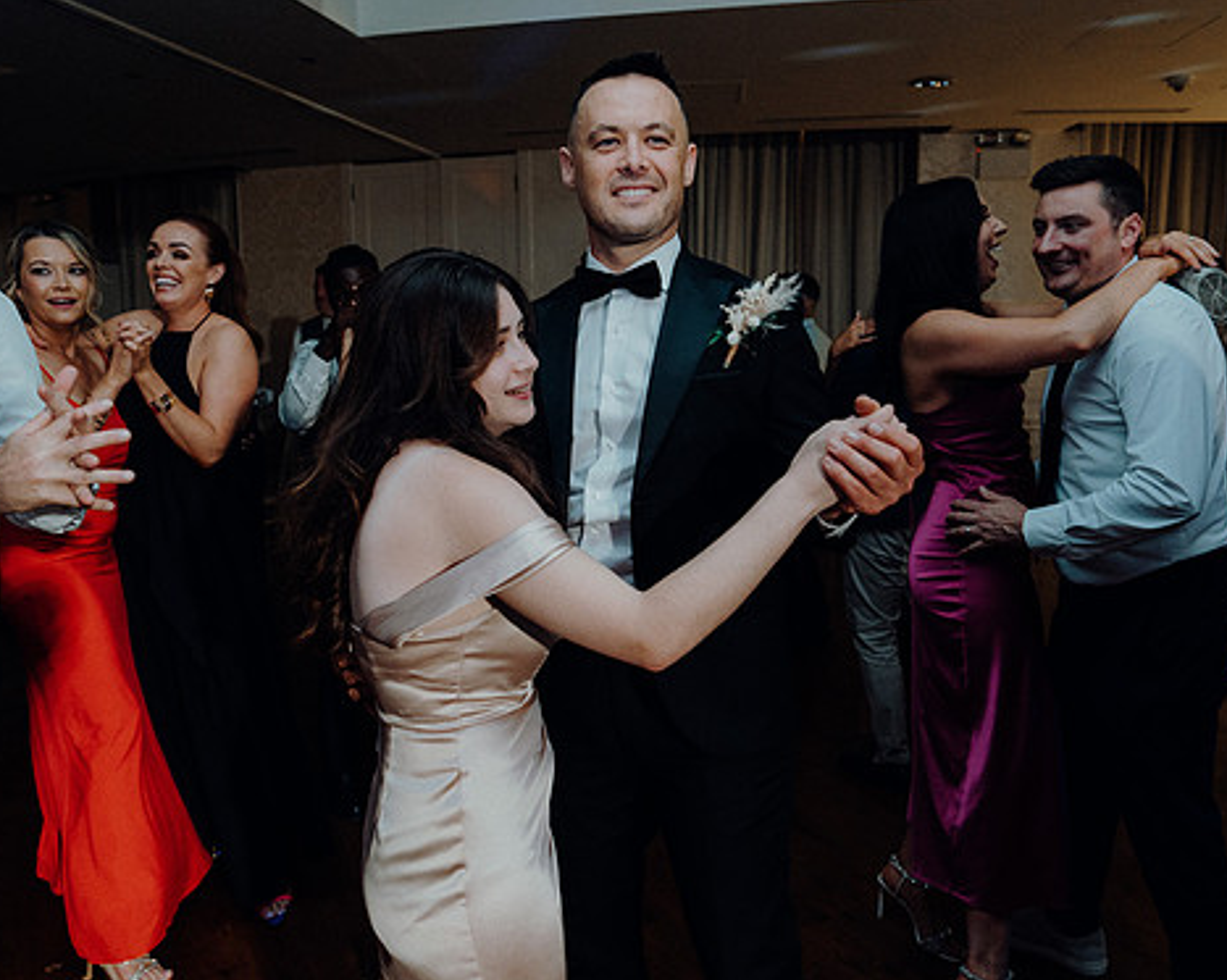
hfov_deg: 62.2
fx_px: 1016
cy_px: 482
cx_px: 575
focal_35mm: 28
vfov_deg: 51.5
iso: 2500
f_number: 3.5
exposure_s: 1/160
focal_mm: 24
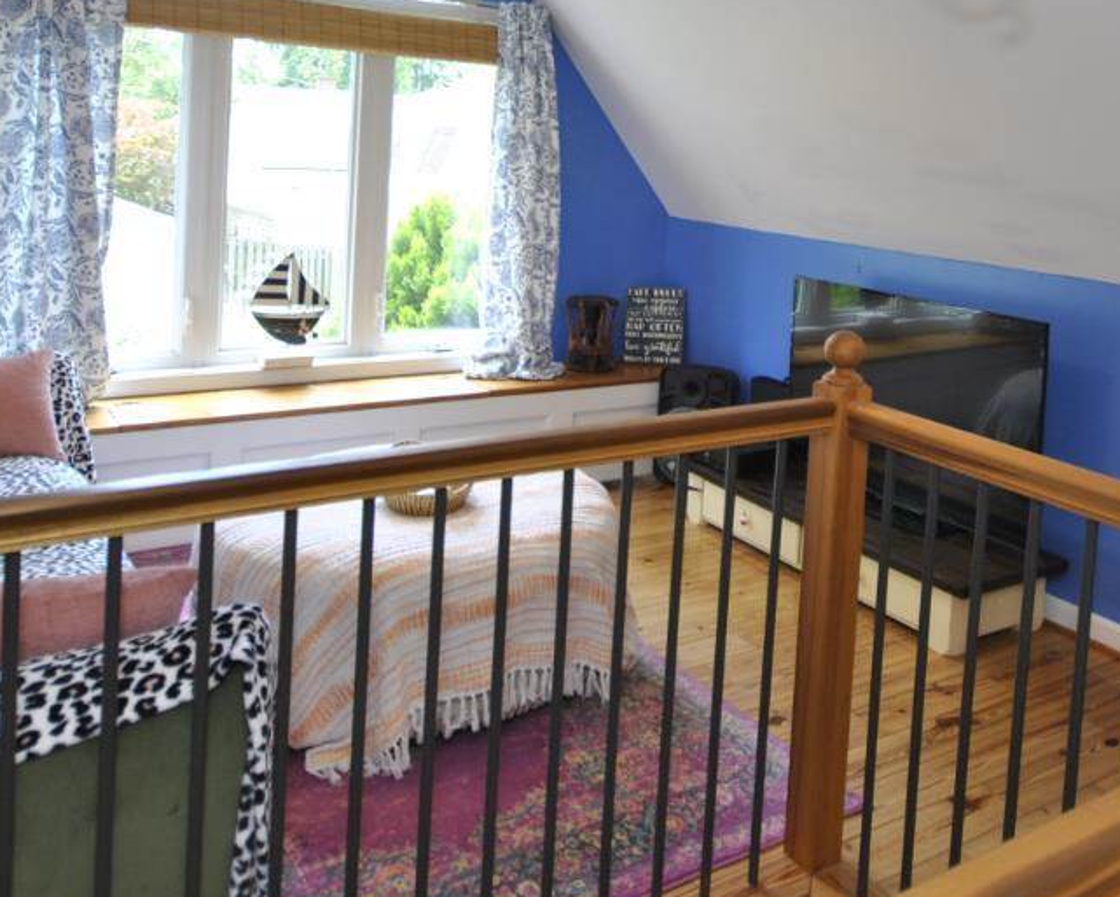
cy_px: 199
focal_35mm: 33
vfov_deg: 42.8
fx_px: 1094
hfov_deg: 53.8
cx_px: 680
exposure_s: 1/40
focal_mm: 10
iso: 200
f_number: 4
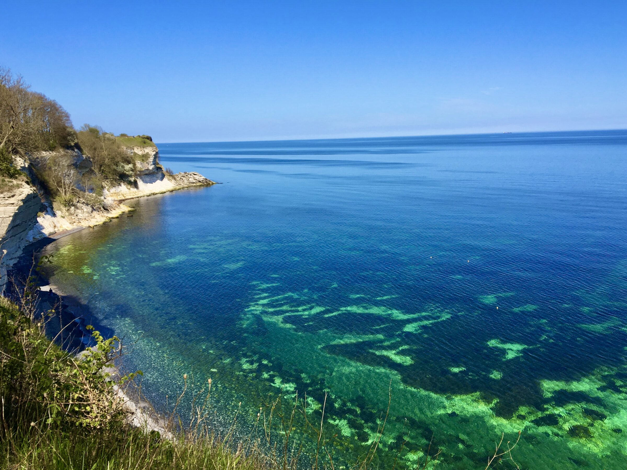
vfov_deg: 45.4
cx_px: 318
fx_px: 561
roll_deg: +1.4
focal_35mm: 31
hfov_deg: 58.4
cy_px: 251
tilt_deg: -12.0
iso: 25
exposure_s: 1/1709
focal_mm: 4.15
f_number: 2.2
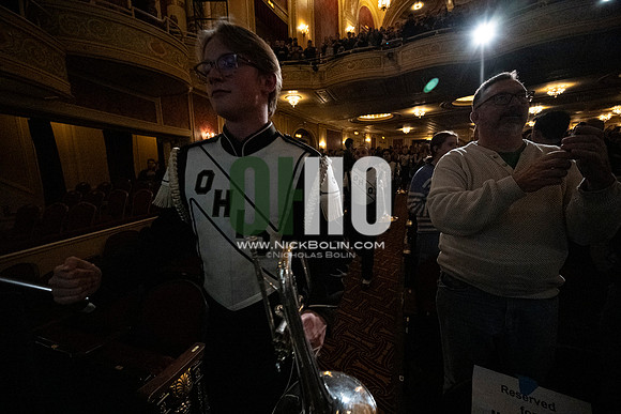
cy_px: 207
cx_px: 310
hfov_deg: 104.2
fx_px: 242
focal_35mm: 14
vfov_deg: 81.2
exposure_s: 1/400
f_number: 4
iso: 16000
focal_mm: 14
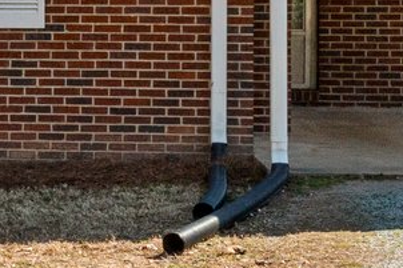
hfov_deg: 10.1
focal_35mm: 190
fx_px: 2126
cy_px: 32
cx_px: -386
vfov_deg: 7.2
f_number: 5.6
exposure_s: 1/500
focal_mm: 10.26
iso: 100
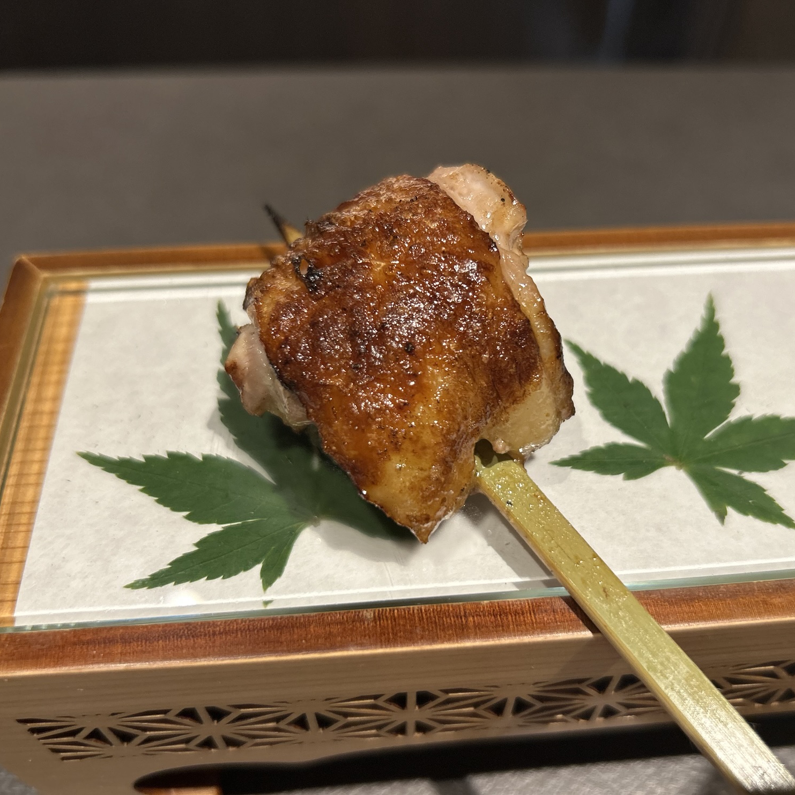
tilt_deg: -50.9
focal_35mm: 31
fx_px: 805
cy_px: 393
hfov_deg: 52.5
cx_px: 423
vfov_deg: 52.5
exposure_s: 1/50
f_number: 1.5
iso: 125
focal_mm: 5.7
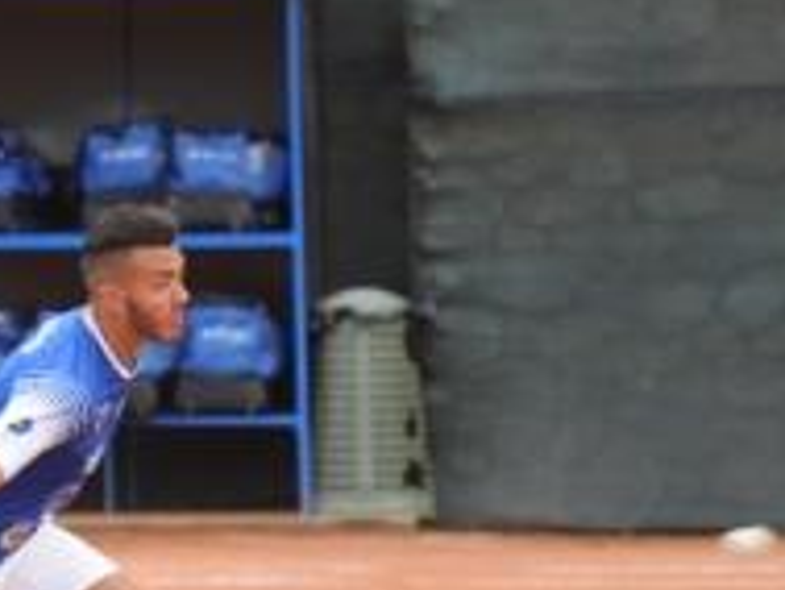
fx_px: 6467
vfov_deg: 5.2
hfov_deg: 6.9
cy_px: 378
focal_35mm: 285
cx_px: 37
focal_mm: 125
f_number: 5
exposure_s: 1/640
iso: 500
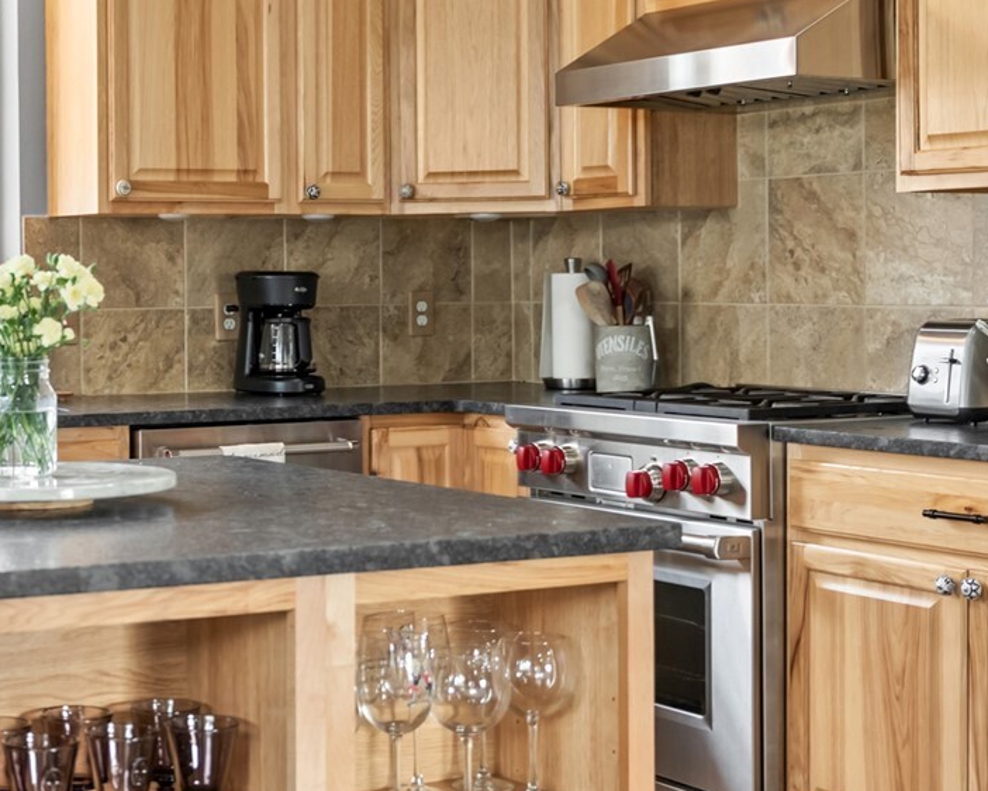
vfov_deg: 22.4
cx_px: 96
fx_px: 1989
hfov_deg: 26.9
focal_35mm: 68
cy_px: 274
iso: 250
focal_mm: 30
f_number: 2.8
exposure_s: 1/10
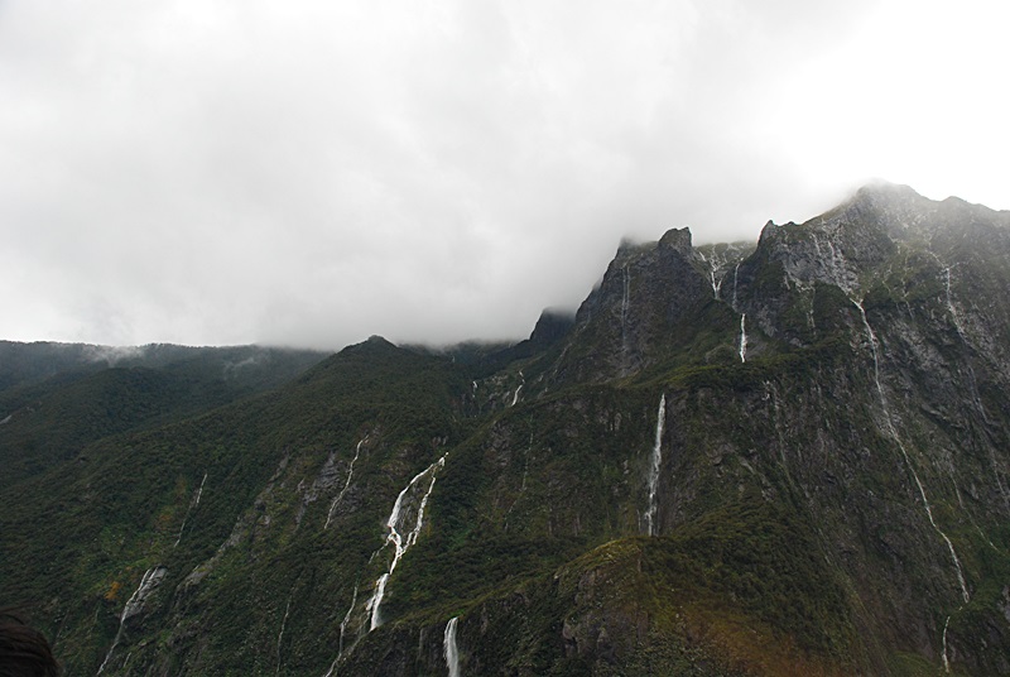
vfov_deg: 43.7
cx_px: 505
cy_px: 338
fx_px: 843
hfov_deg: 61.9
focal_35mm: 30
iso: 400
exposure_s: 1/250
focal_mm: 20
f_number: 6.3
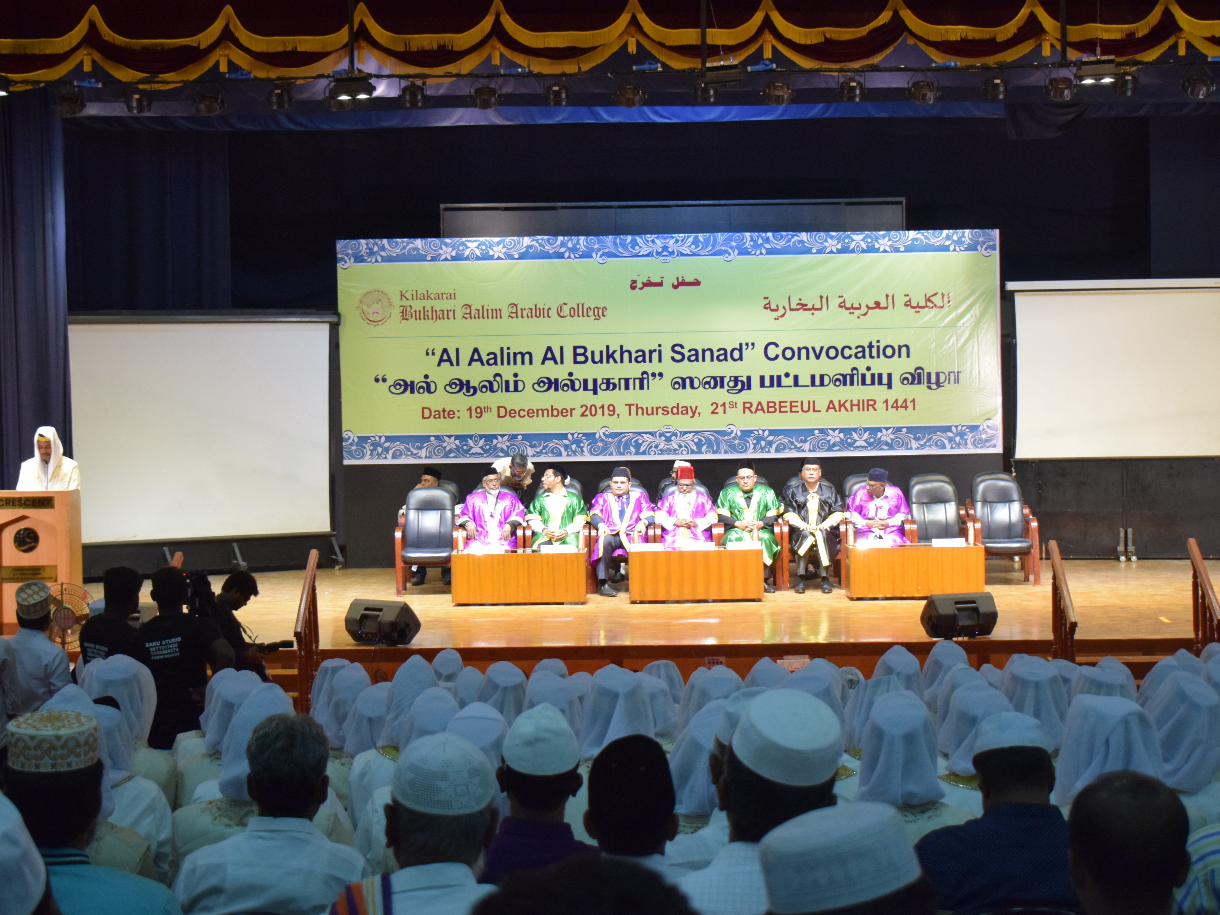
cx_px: 612
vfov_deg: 22.3
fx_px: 2326
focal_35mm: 66
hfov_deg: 29.4
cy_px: 443
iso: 2000
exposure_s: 1/60
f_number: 4.8
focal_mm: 38
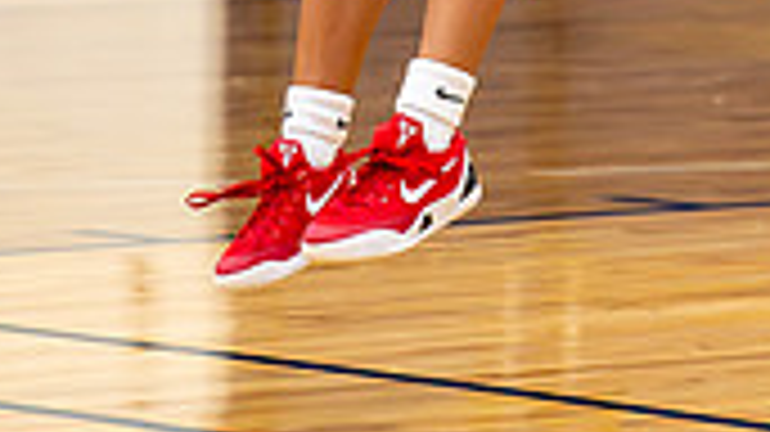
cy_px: -651
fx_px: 8959
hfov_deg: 4.9
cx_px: 458
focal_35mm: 439
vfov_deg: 2.7
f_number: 2.8
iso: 3200
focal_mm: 93
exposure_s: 1/800
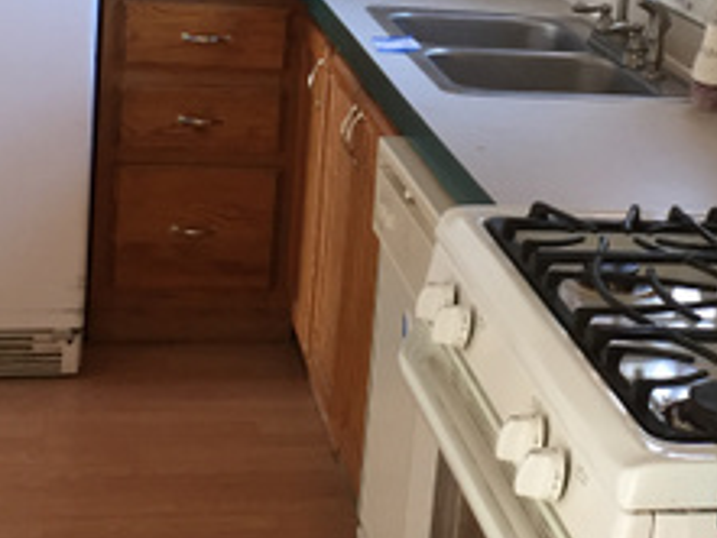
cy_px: 49
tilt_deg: -7.3
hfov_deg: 23.1
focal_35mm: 84
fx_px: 1741
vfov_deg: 17.3
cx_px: 516
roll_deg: -3.1
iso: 64
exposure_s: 1/30
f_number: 2.2
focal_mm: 4.15
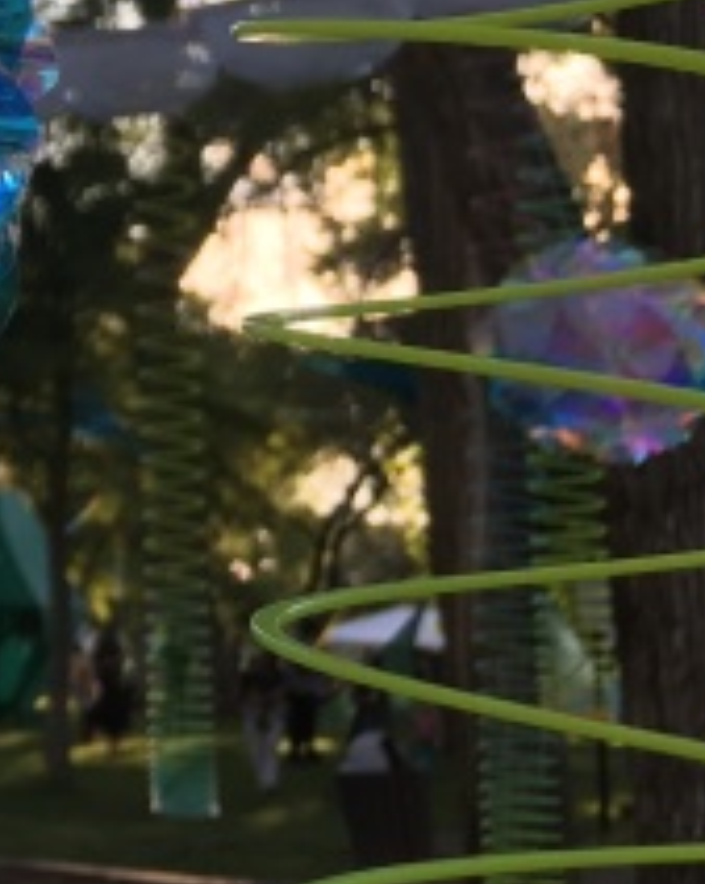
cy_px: -71
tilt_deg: +13.5
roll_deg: -2.9
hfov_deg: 12.4
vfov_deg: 17.4
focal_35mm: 107
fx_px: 2797
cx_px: -768
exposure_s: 1/388
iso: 25
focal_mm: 4.15
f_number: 2.2
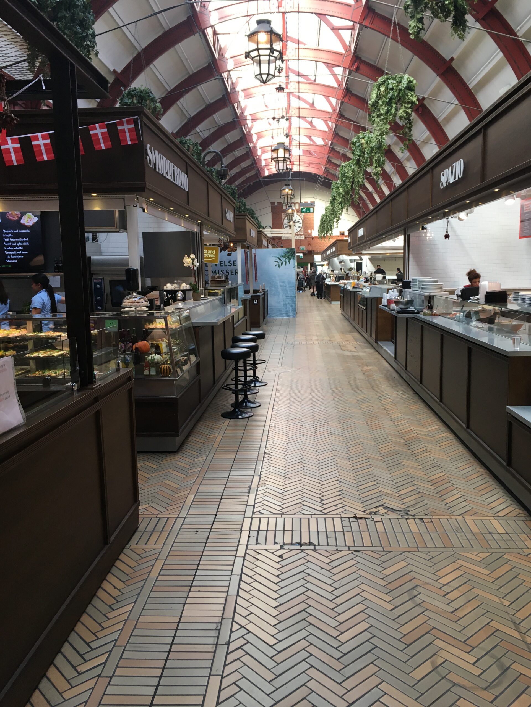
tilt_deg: -5.6
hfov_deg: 48.2
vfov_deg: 61.7
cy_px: 354
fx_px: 593
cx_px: 266
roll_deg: +2.1
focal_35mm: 29
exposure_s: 1/33
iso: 25
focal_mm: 4.15
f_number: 2.2
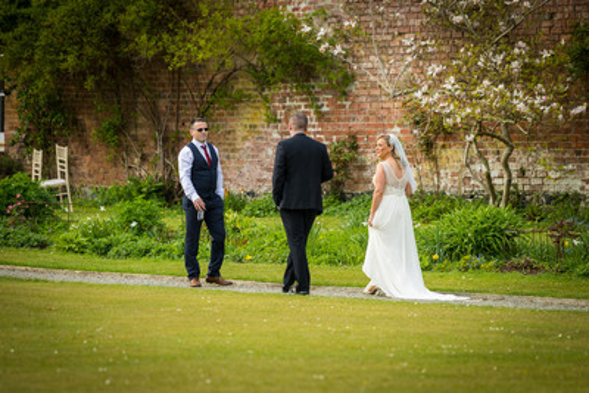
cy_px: 232
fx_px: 3889
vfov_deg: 5.8
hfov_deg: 8.7
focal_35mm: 238
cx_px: 297
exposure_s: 1/1000
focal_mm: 180
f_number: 2.8
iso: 160
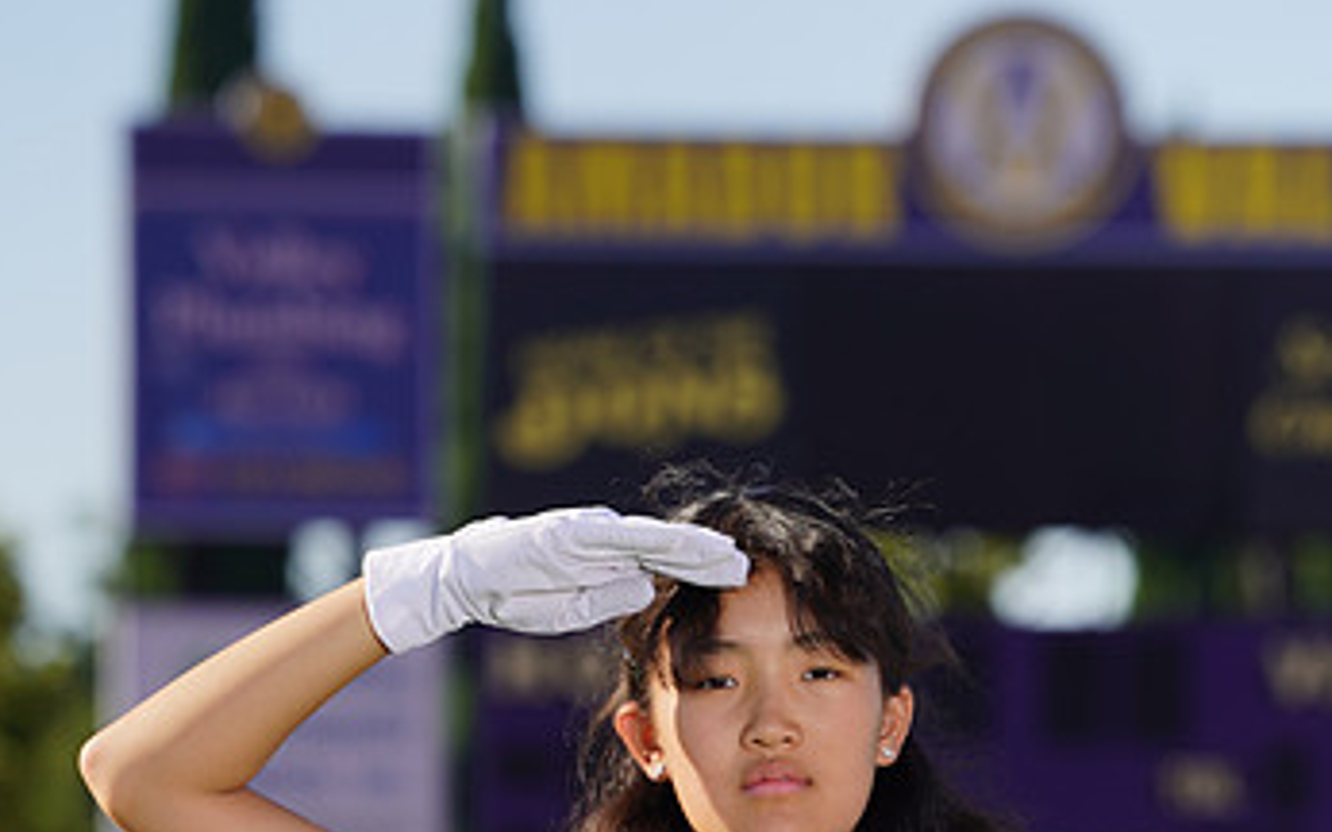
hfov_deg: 4.7
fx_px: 16258
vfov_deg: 2.9
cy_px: 1071
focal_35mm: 448
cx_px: 733
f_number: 9
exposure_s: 1/250
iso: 100
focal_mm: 262
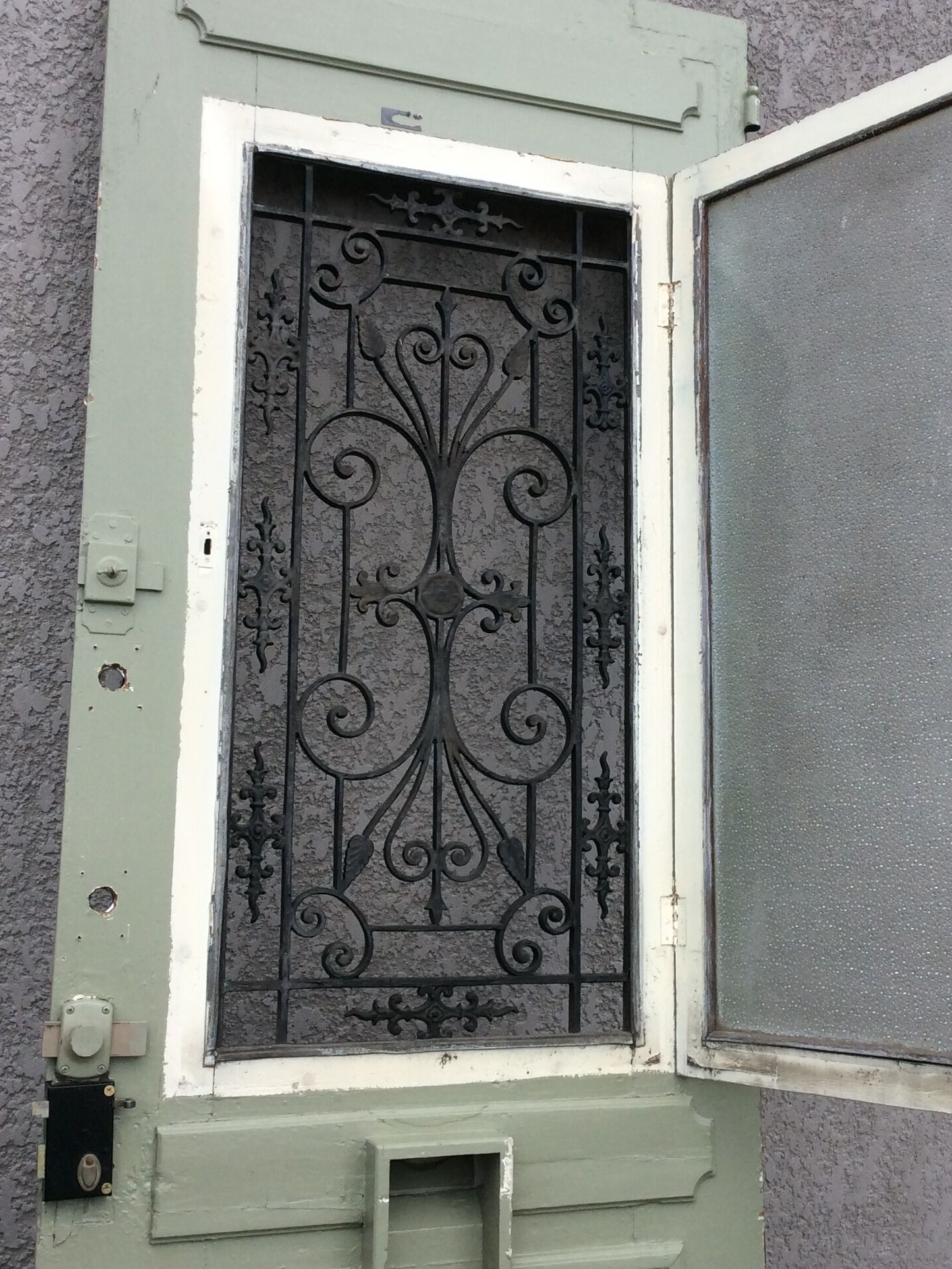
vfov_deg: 43.8
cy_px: 634
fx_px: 1576
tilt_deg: -5.3
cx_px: 561
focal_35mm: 43
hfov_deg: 33.5
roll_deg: -2.8
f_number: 2.4
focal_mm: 3.3
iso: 32
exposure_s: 1/520
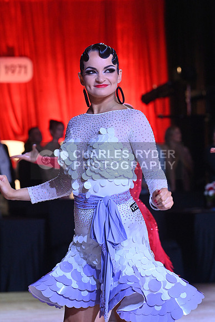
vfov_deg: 10.3
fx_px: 1790
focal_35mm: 200
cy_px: 161
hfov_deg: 6.9
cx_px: 108
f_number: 8
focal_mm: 200
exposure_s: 1/400
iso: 4000
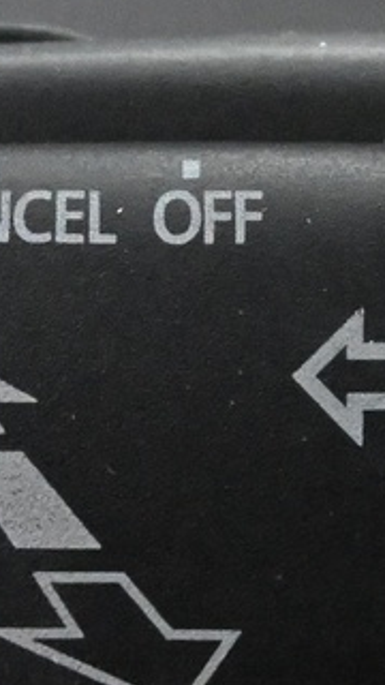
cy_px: 375
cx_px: 263
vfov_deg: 8.9
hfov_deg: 5.0
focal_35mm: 243
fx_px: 4410
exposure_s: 1/60
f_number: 4.8
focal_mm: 30.5
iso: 7200
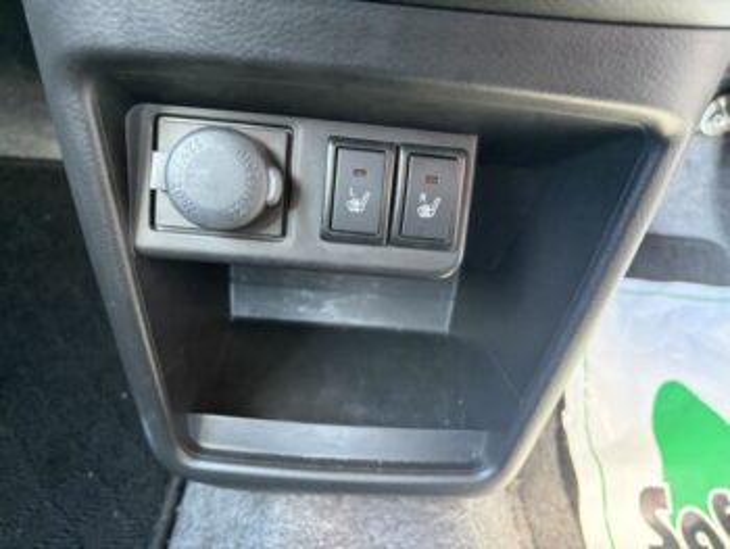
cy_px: 274
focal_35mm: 26
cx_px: 365
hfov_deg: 67.3
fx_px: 549
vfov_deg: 53.1
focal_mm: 5.96
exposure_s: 1/55
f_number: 1.6
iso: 500
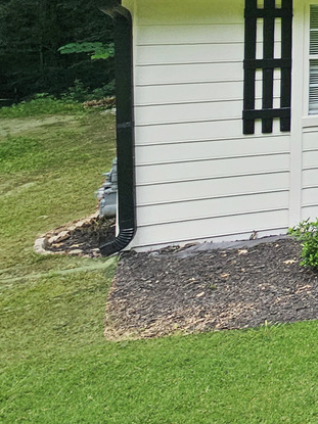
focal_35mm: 47
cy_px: -34
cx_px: 747
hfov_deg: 15.7
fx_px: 576
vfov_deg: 35.1
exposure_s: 1/1038
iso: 50
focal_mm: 2.2
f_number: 2.2
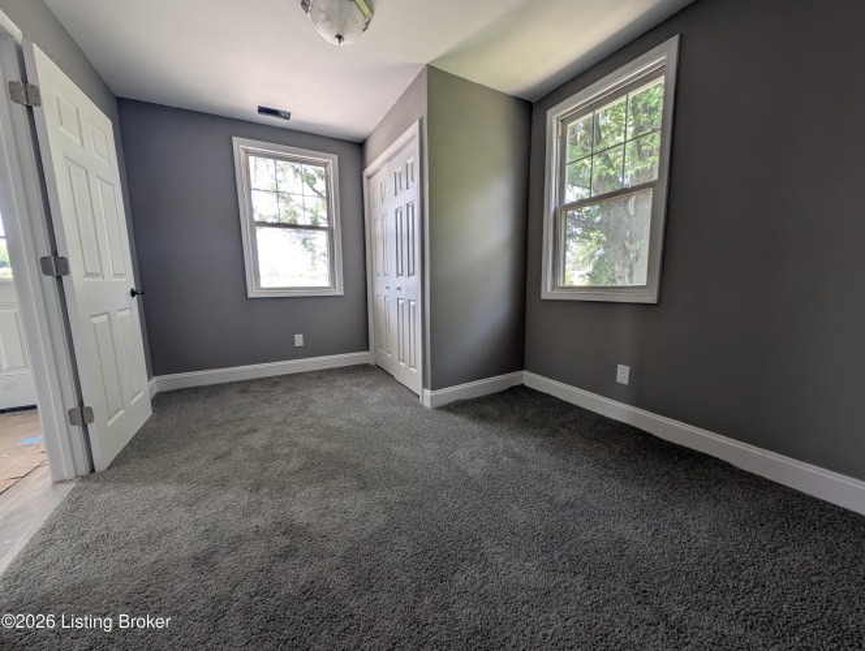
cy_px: 326
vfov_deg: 94.6
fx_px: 300
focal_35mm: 12
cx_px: 432
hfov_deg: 110.5
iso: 59
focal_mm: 2.23
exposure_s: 1/73.1
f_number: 1.95
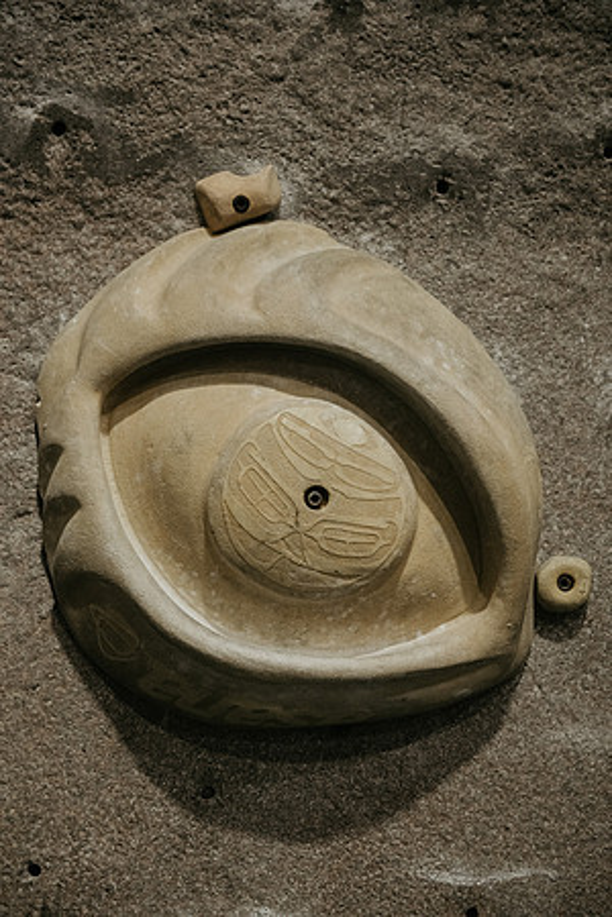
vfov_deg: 35.6
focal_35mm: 56
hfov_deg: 24.2
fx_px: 1428
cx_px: 306
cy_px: 458
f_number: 3.2
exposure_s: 1/500
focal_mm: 56
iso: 5000
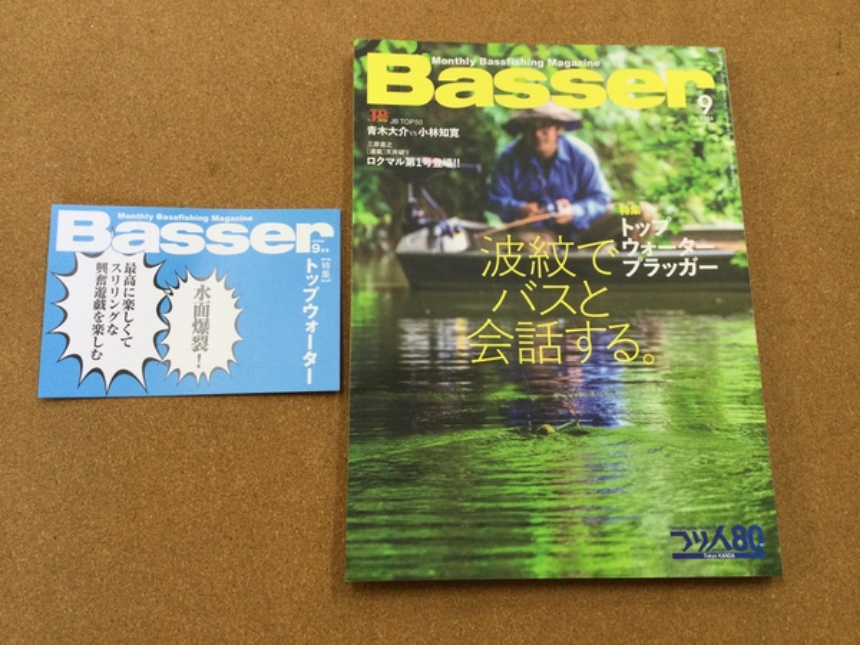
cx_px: 430
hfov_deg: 58.4
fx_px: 770
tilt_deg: -76.7
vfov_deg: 45.4
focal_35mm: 31
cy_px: 322
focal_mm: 3.3
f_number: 2.4
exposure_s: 1/30
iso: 32
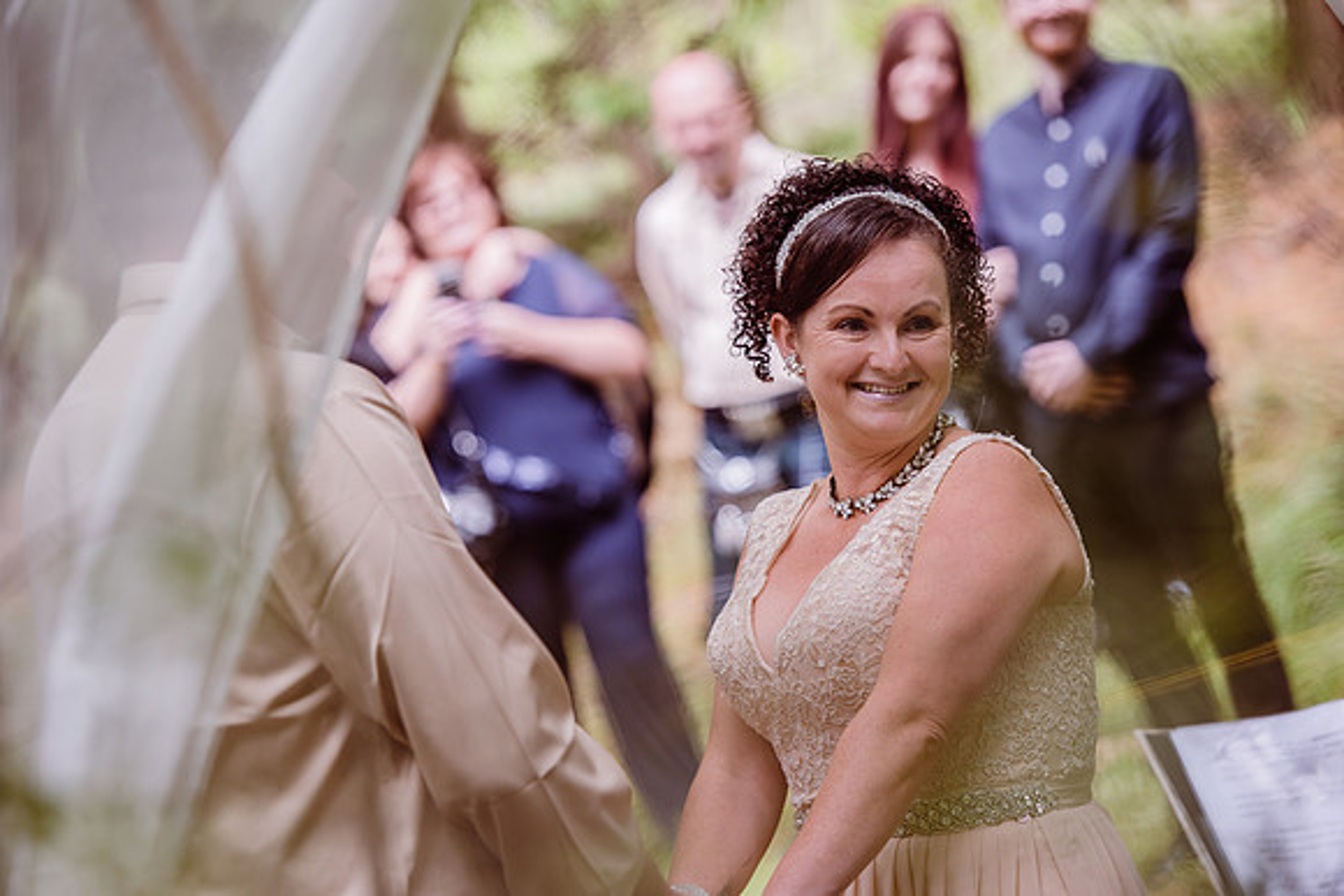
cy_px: 448
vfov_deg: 9.8
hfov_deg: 14.7
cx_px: 672
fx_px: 5228
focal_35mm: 140
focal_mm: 140
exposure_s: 1/320
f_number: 3.5
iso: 500
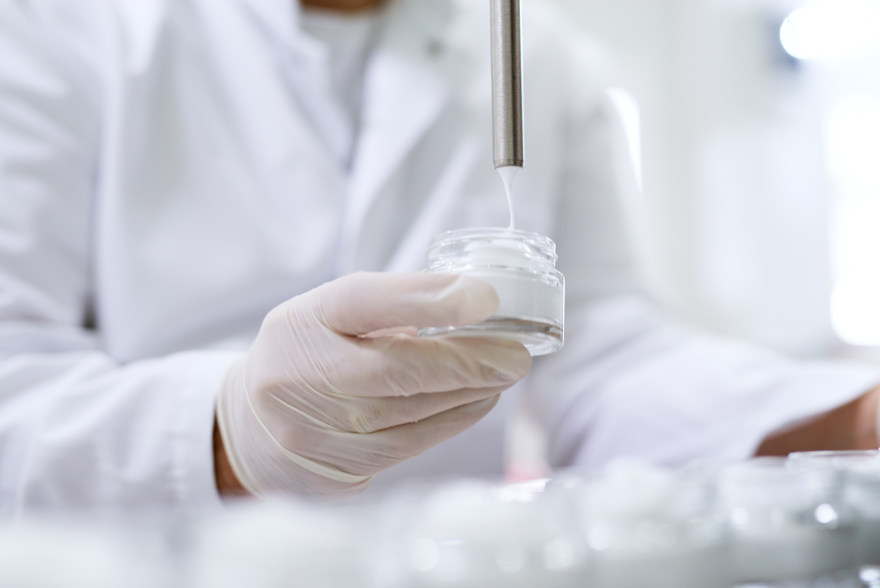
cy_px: 294
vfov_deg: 27.0
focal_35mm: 50
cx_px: 440
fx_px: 1223
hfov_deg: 39.6
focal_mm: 50
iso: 800
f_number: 2.2
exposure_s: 1/250
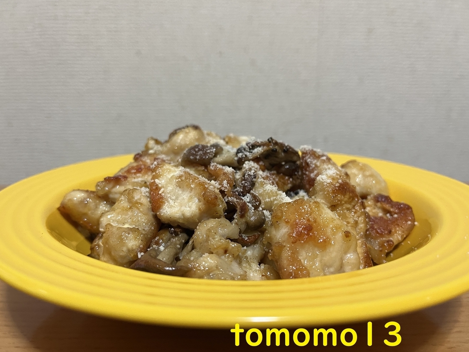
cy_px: 181
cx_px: 231
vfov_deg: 51.3
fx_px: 366
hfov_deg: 65.3
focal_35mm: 27
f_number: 1.6
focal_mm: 5.1
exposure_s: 1/50
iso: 400
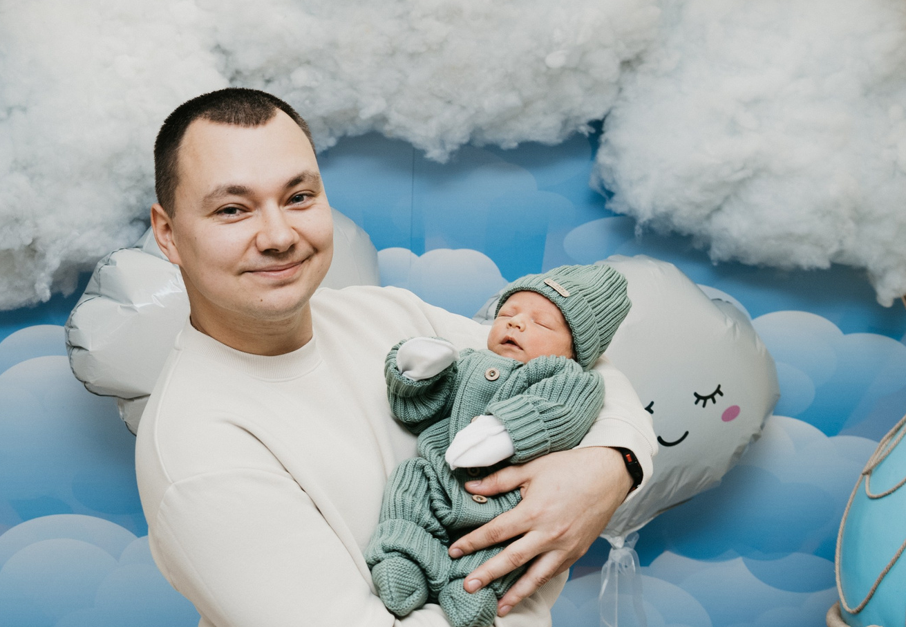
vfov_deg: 23.6
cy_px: 314
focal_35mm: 59
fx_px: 1502
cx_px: 105
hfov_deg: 32.1
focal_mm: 29
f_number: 4
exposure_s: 1/160
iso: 200
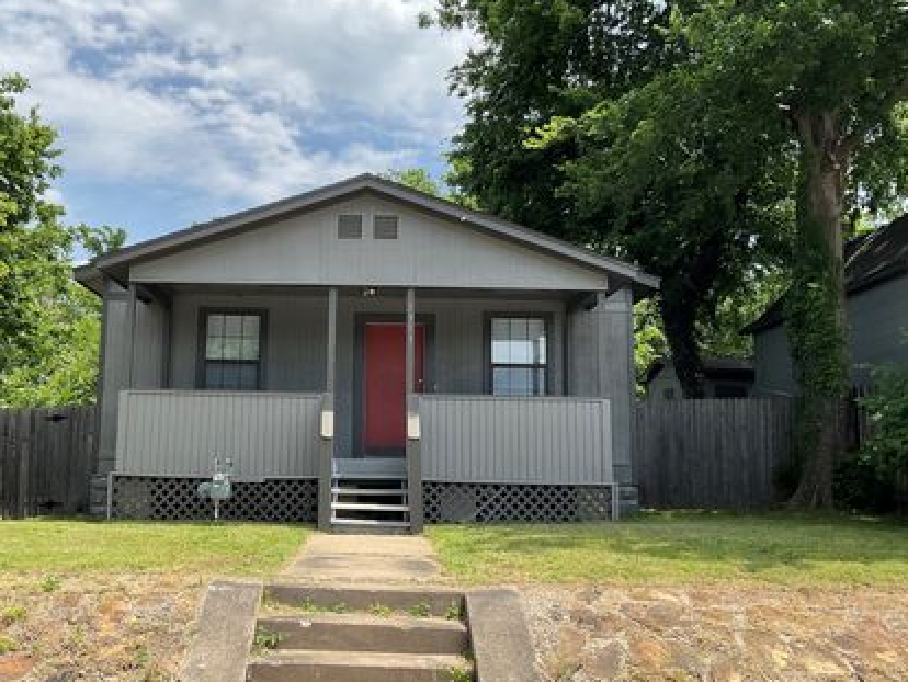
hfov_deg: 52.3
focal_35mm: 35
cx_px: 371
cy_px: 352
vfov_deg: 40.7
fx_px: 919
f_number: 1.8
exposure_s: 1/1451
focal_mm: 3
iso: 16
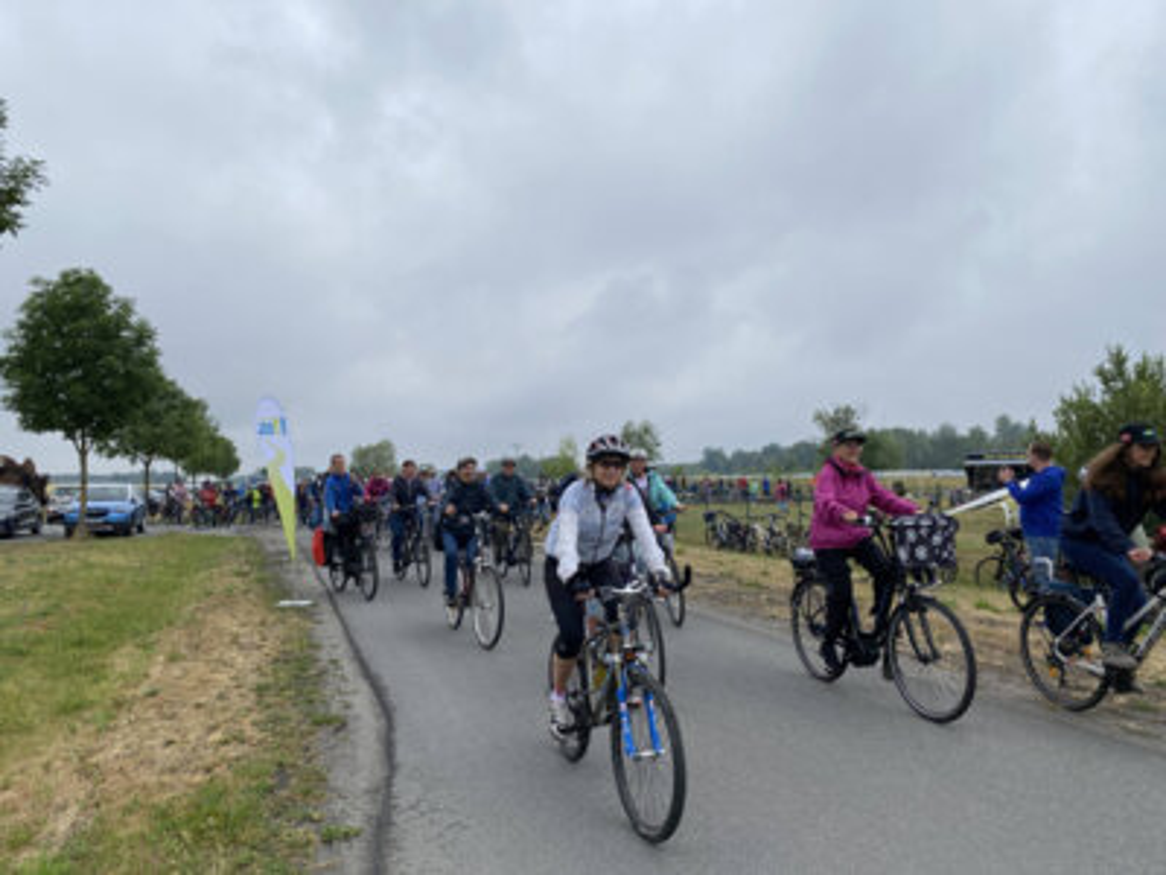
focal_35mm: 26
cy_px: 438
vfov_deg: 53.1
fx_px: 876
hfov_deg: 67.3
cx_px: 583
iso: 32
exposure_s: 1/2066
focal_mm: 4.2
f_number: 1.8
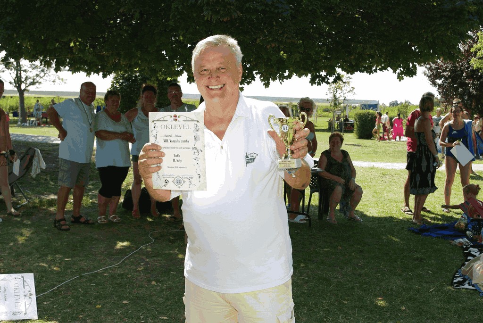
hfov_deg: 42.7
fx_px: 618
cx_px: 242
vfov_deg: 29.3
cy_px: 162
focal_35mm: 46
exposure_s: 1/180
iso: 100
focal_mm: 30.63
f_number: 6.7
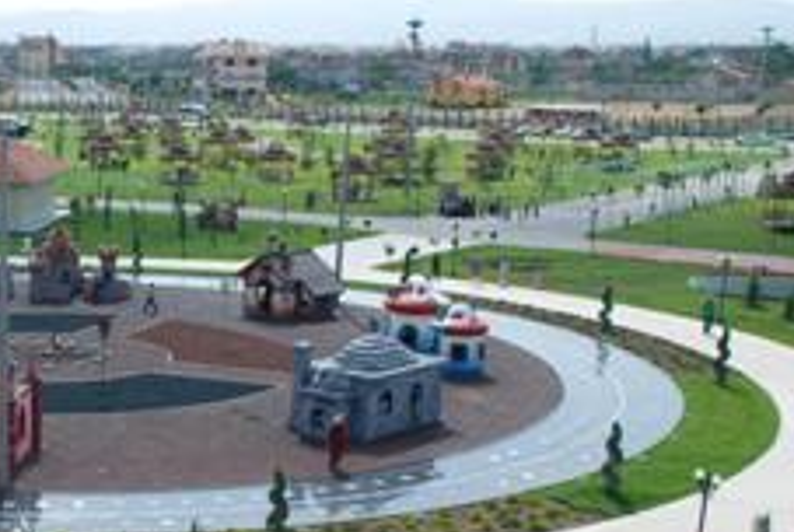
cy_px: 438
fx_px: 1568
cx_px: 70
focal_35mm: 71
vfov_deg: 19.0
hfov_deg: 27.3
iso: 200
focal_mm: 24
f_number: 9
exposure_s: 1/320
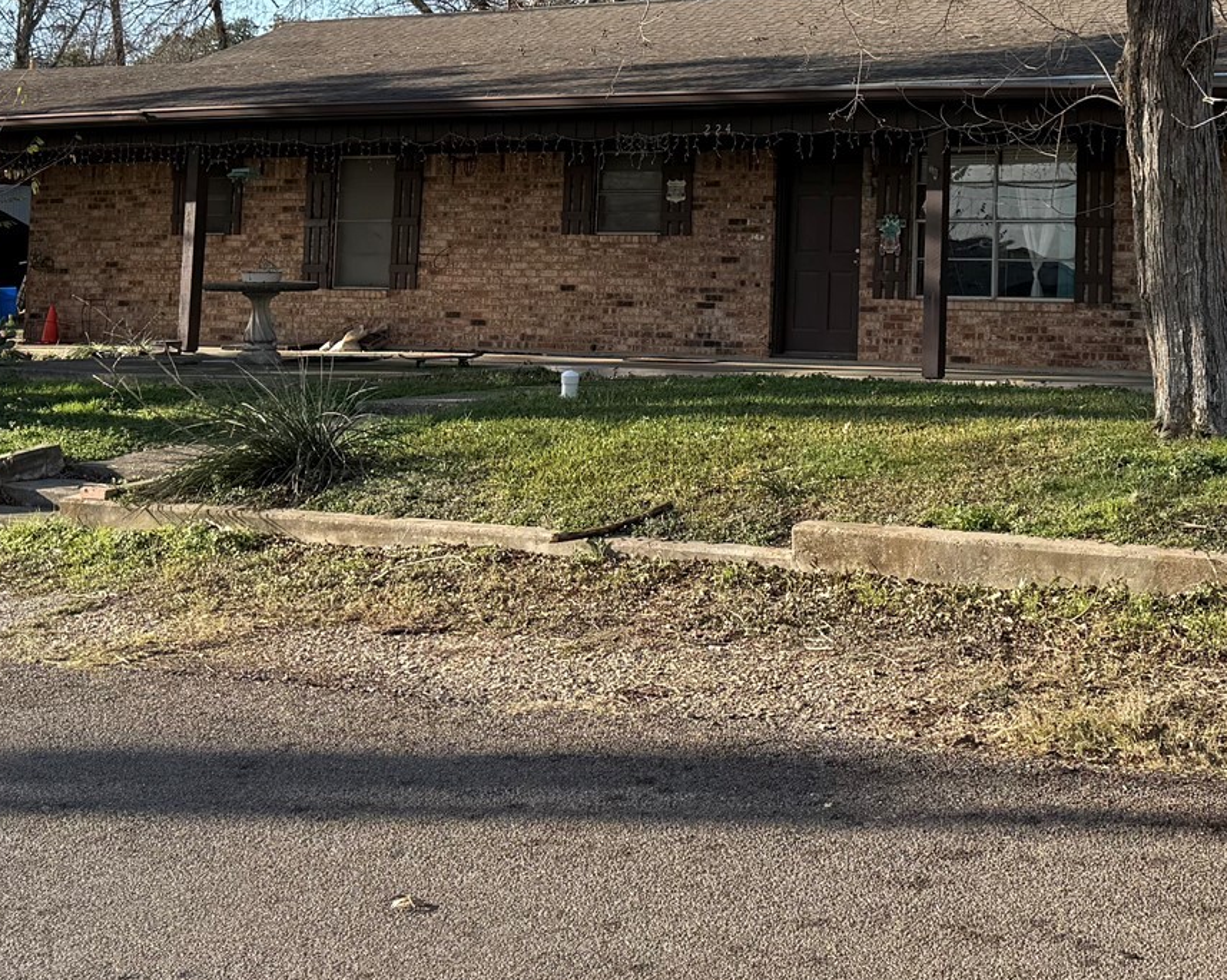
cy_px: 109
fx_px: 2033
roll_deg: -1.0
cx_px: 986
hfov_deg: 32.6
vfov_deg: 26.3
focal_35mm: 56
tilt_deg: +5.2
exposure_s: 1/1493
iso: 80
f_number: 1.78
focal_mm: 6.76
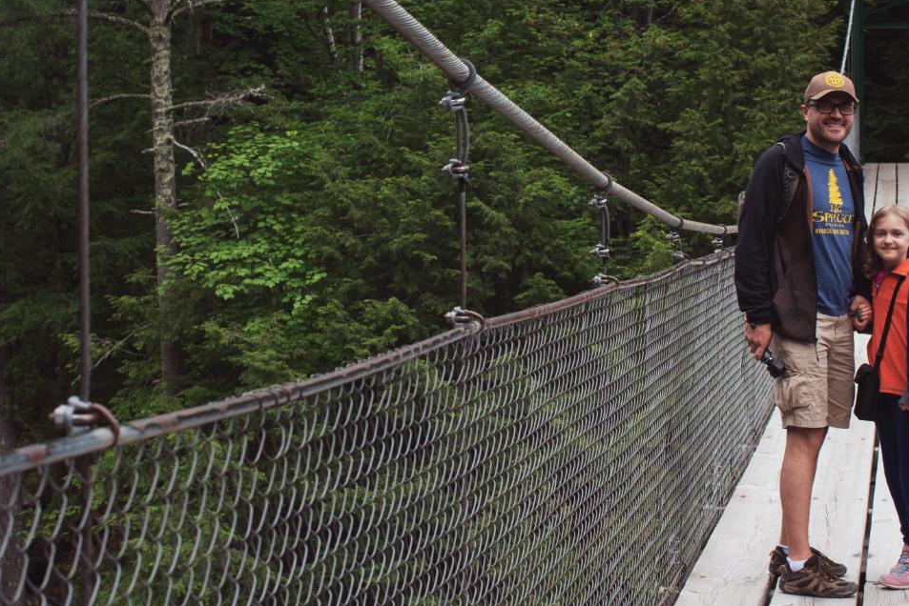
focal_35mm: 94
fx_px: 2374
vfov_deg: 14.5
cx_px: 465
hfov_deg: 21.7
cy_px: 228
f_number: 5
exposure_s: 1/1000
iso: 500
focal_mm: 35
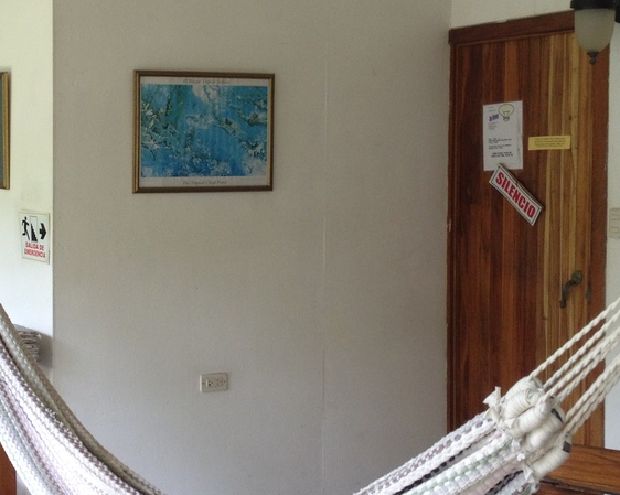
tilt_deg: -6.2
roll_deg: +0.1
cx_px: 139
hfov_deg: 25.7
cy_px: 243
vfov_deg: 21.0
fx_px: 1339
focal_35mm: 73
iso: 80
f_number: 2.4
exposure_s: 1/120
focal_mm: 4.28
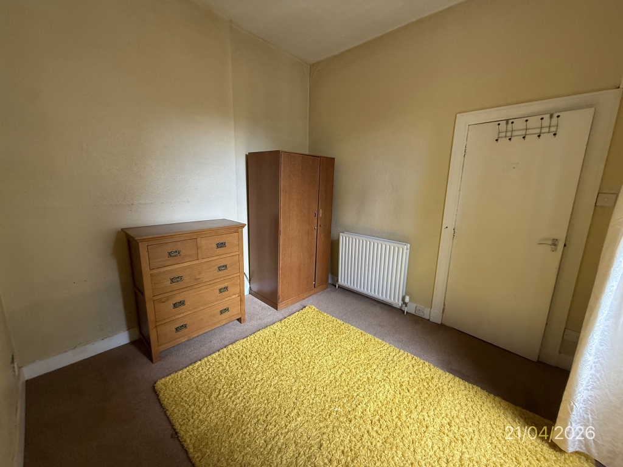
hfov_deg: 102.1
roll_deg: -1.8
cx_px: 312
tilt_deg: -10.2
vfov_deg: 85.7
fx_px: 252
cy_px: 234
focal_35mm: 14
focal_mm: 2.22
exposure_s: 1/99
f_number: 2.2
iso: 320
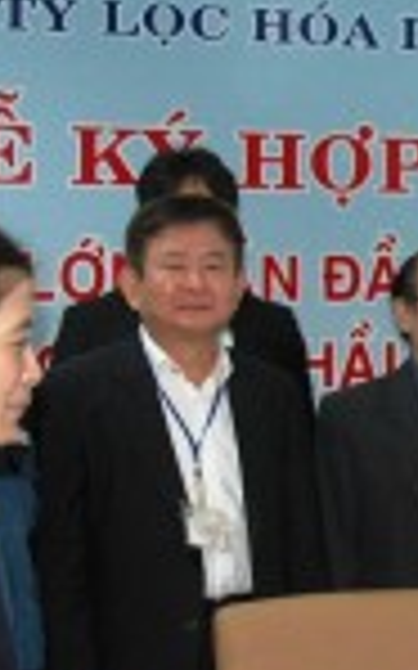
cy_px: 337
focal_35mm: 113
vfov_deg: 18.5
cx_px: 706
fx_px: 2062
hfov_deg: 11.0
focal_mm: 22
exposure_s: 1/60
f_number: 3.8
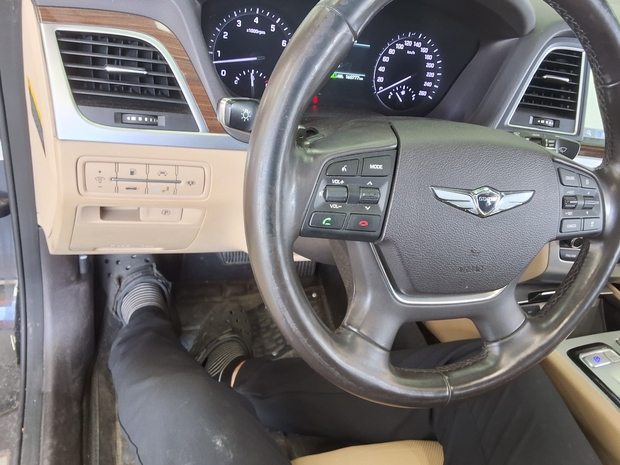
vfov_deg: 49.7
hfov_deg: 63.4
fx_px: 502
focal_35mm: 28
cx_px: 310
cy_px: 232
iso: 80
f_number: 1.9
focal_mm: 2.91
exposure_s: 1/40
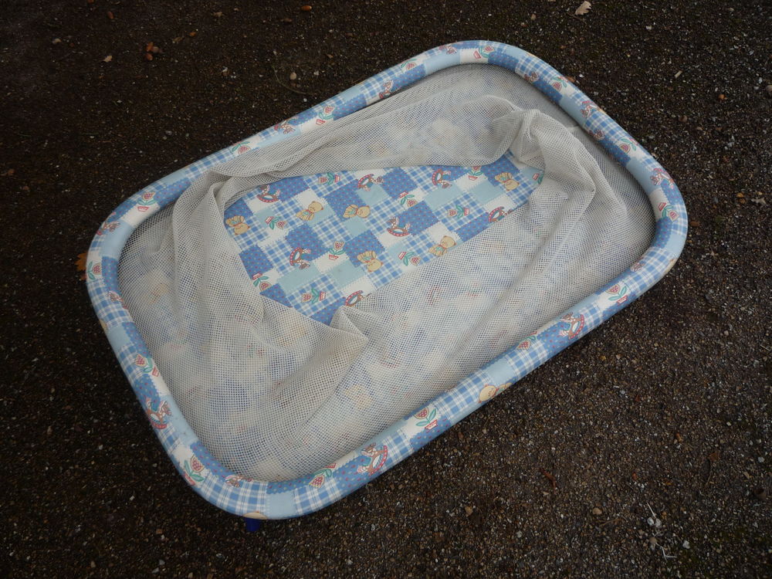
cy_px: 290
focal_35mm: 30
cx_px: 386
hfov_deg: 60.0
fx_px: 669
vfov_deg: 46.8
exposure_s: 1/200
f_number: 4
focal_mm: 5.2
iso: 100
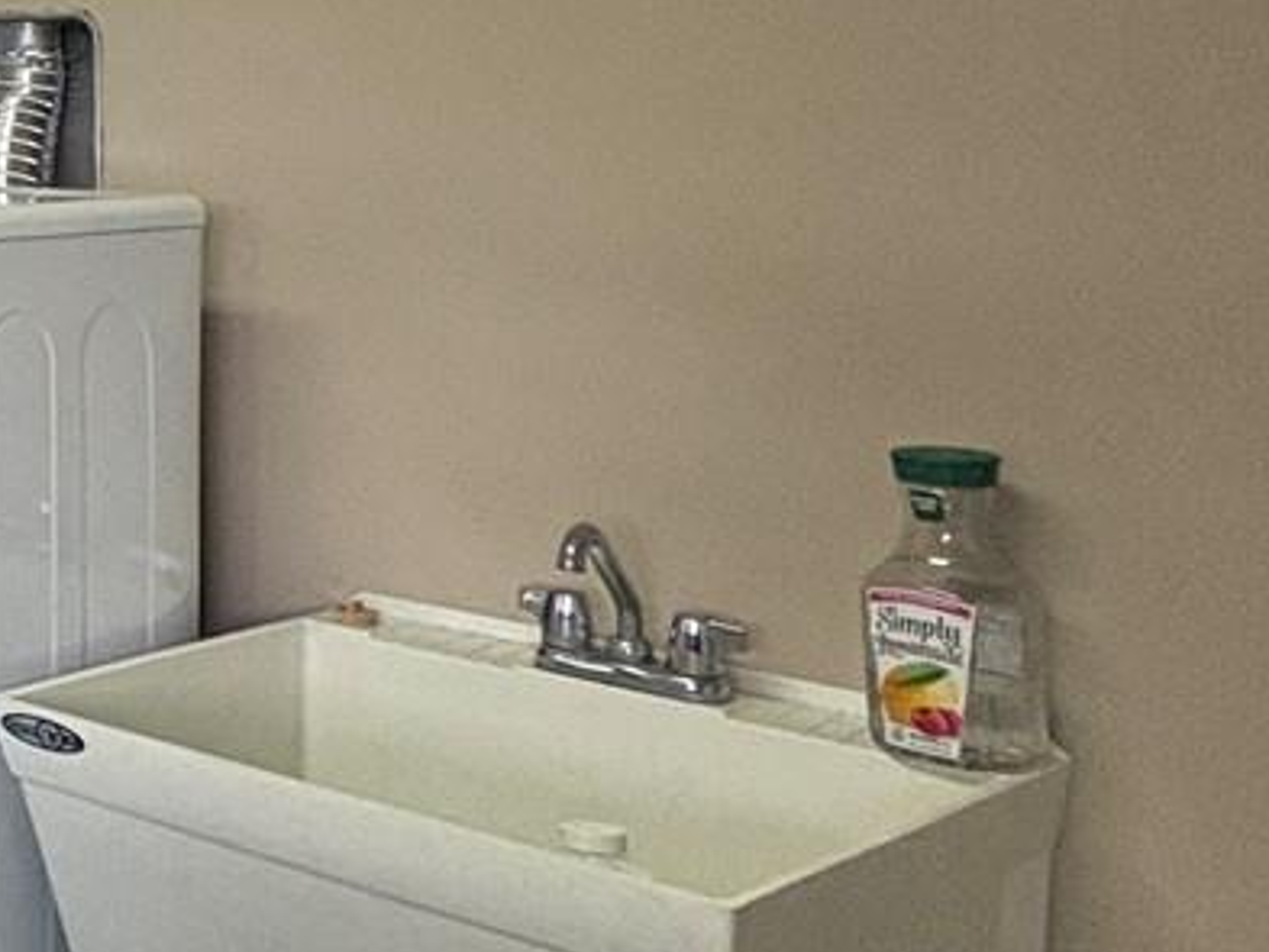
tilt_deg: -0.5
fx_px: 2090
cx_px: -1001
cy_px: 100
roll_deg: +1.2
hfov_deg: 21.8
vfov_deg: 24.9
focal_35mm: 57
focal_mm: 2.22
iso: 250
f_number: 2.2
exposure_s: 1/120
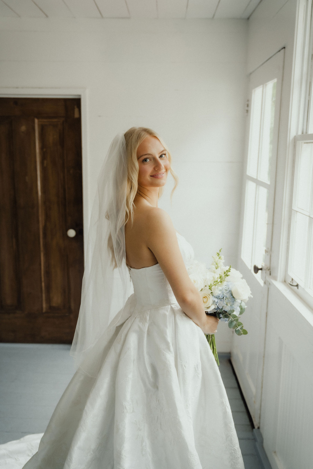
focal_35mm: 34
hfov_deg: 38.9
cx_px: 156
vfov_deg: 55.8
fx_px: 443
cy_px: 234
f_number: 2.8
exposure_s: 1/200
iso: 800
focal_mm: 34
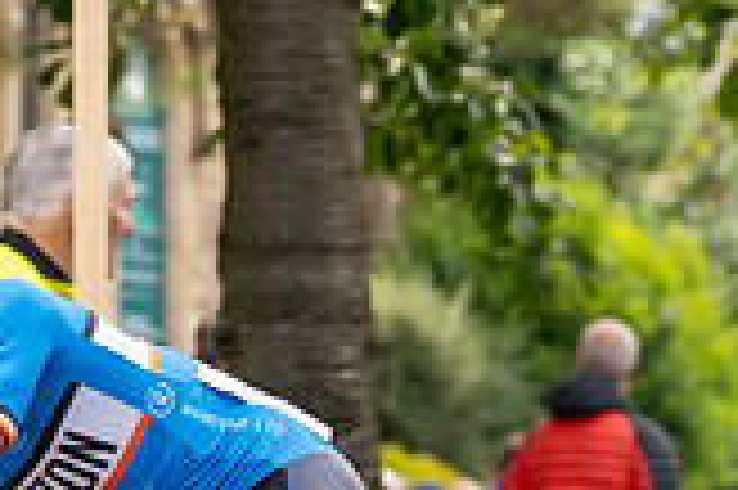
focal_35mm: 363
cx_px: -67
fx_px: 7434
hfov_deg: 5.7
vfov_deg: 3.8
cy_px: 324
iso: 400
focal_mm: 77
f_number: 3.2
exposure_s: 1/1000
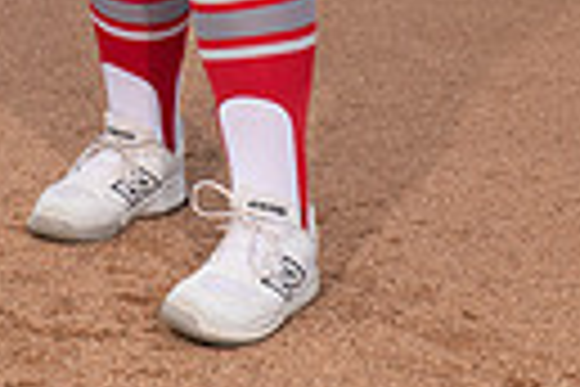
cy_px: -518
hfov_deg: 12.8
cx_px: 103
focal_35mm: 160
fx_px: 2578
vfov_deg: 8.0
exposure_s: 1/400
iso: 200
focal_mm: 46
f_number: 6.3
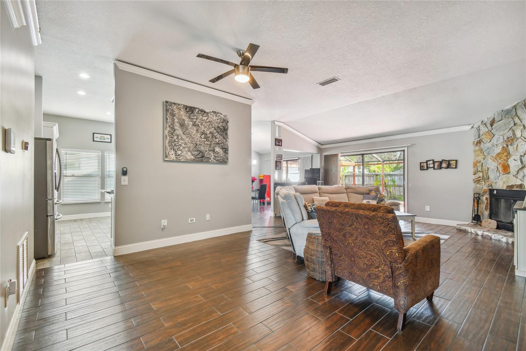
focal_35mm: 15
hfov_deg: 100.4
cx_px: 263
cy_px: 176
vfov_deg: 77.3
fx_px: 219
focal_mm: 10
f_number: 7.1
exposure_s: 1/2.5
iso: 100
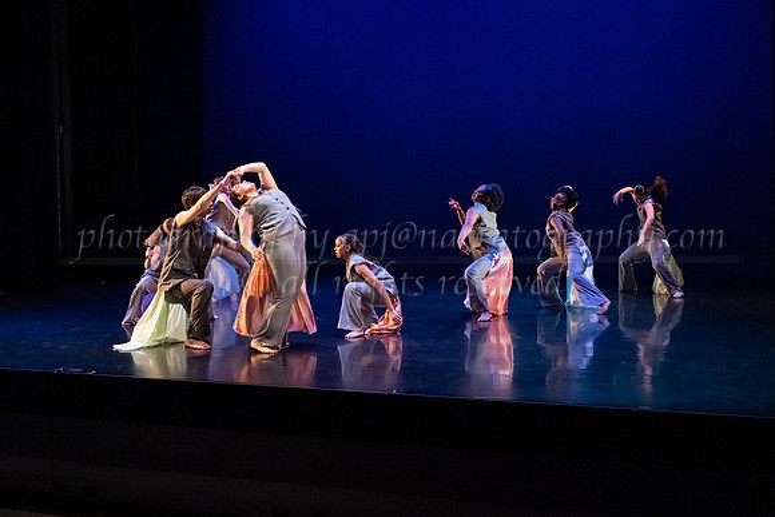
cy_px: 232
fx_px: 1083
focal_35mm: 50
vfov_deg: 26.8
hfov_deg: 39.4
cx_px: 369
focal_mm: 40
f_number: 4.5
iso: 6400
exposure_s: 1/400
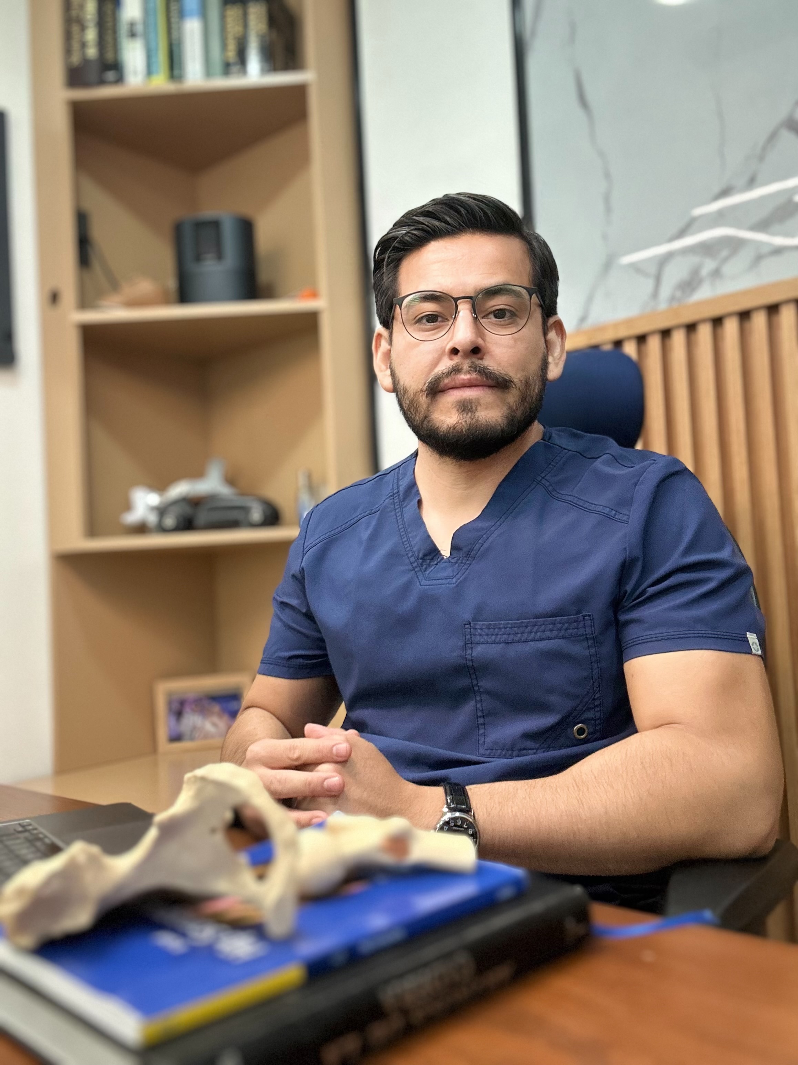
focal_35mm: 30
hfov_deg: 46.8
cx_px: 399
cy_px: 532
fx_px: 922
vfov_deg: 60.0
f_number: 1.9
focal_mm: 2.69
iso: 250
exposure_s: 1/60
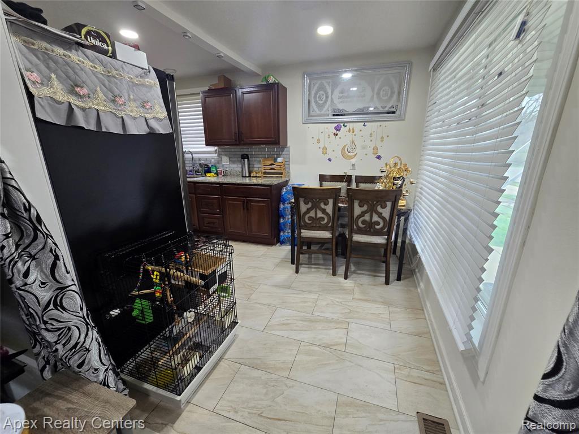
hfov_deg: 106.2
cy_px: 217
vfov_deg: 89.9
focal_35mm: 13
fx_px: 217
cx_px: 290
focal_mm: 2.2
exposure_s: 1/60
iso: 160
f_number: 2.2
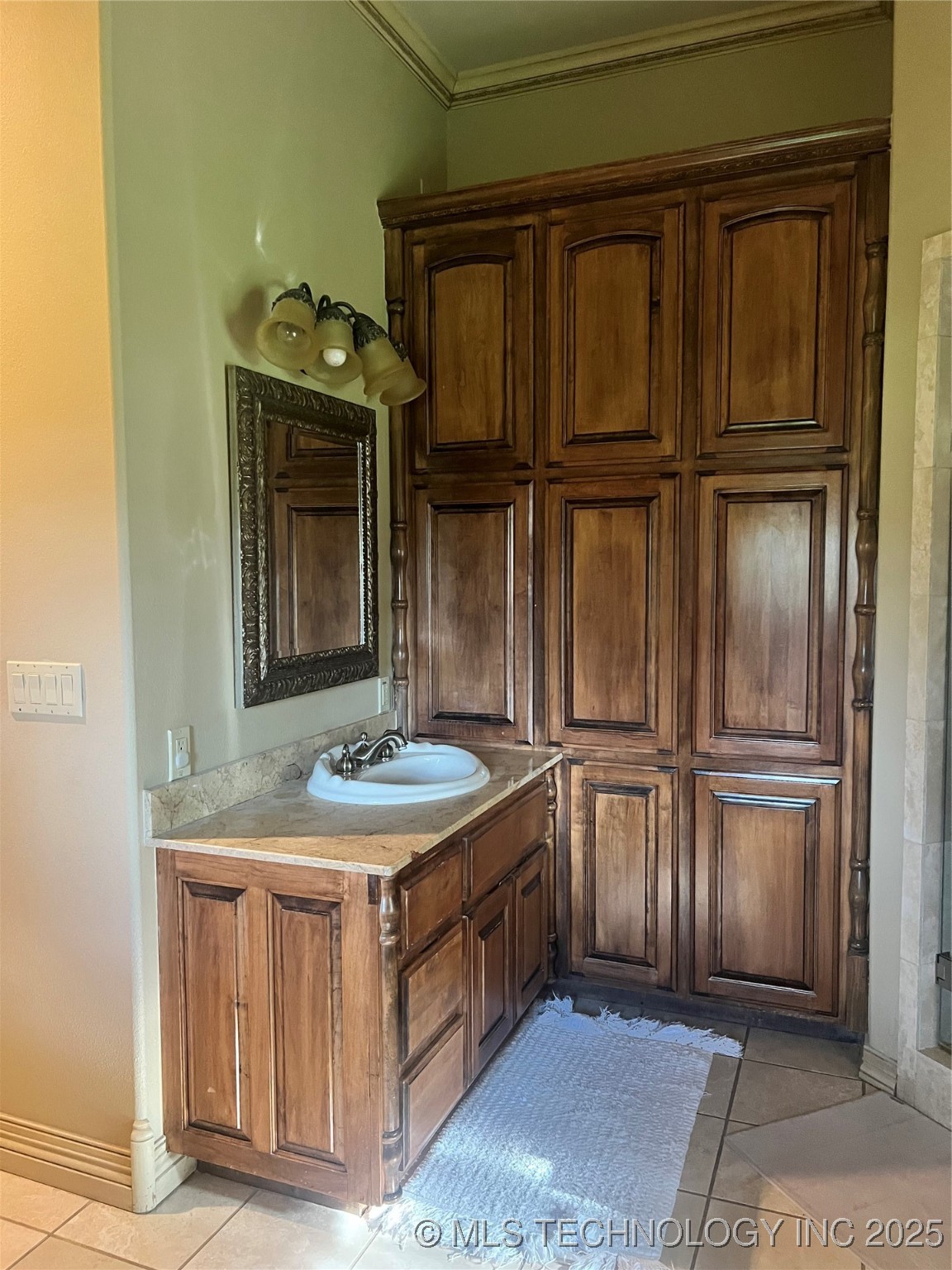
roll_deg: +2.0
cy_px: 635
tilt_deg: -2.1
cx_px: 476
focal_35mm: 26
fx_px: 953
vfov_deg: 67.3
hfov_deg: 53.1
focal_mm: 5.7
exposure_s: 1/40
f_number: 1.5
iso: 640
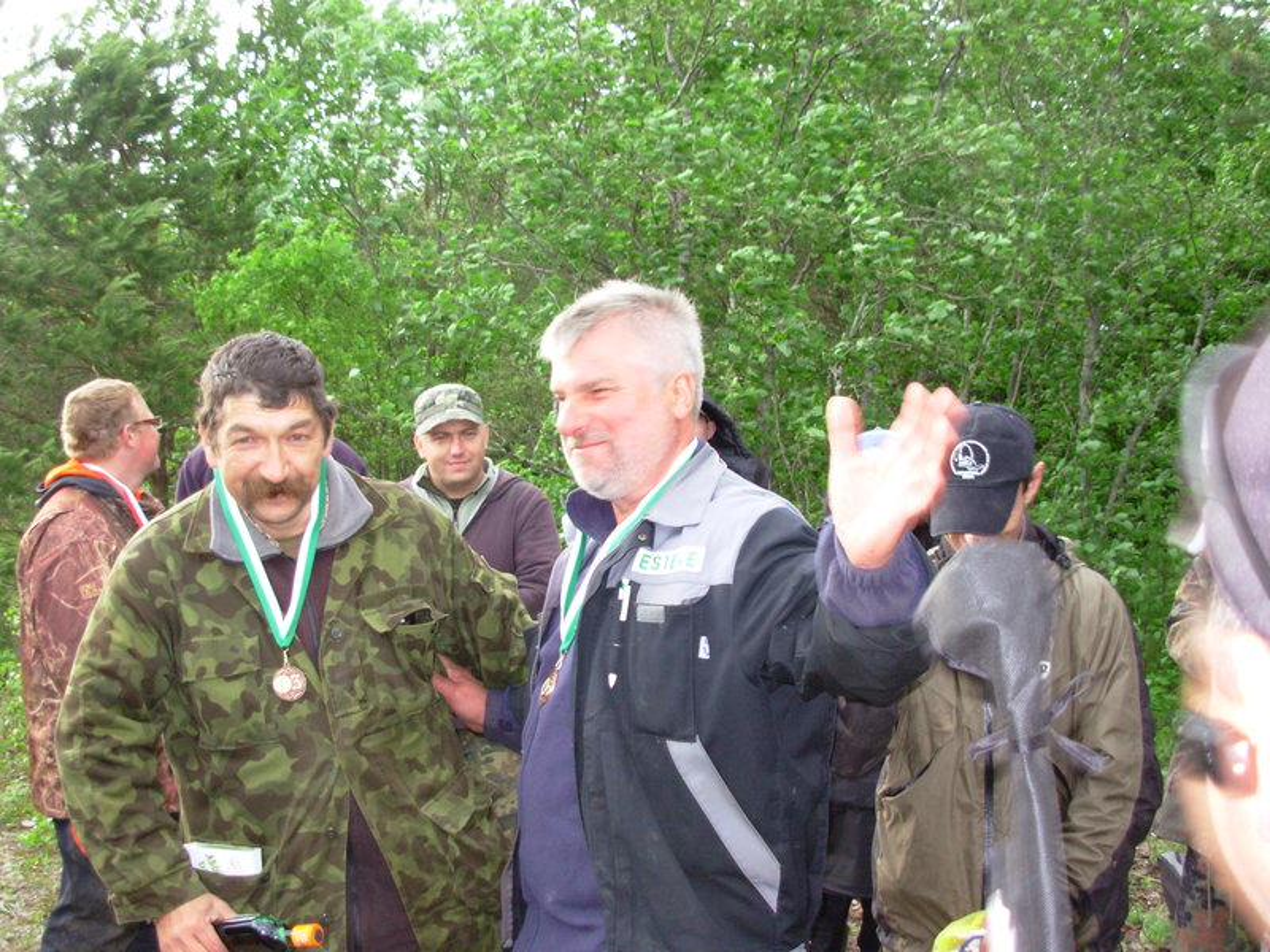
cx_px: 635
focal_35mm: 38
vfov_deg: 37.7
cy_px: 476
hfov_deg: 49.0
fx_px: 1394
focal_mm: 6.3
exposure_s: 1/71.8
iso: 112
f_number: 2.9
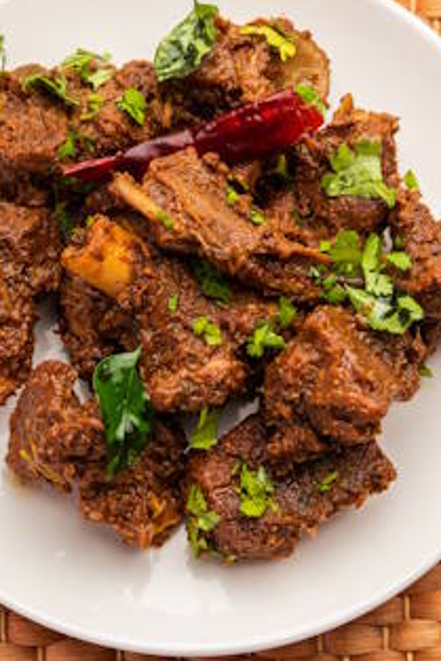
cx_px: 192
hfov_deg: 11.9
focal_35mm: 115
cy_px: 313
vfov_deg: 17.8
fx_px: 2111
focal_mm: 60
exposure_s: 1/125
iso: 125
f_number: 7.1
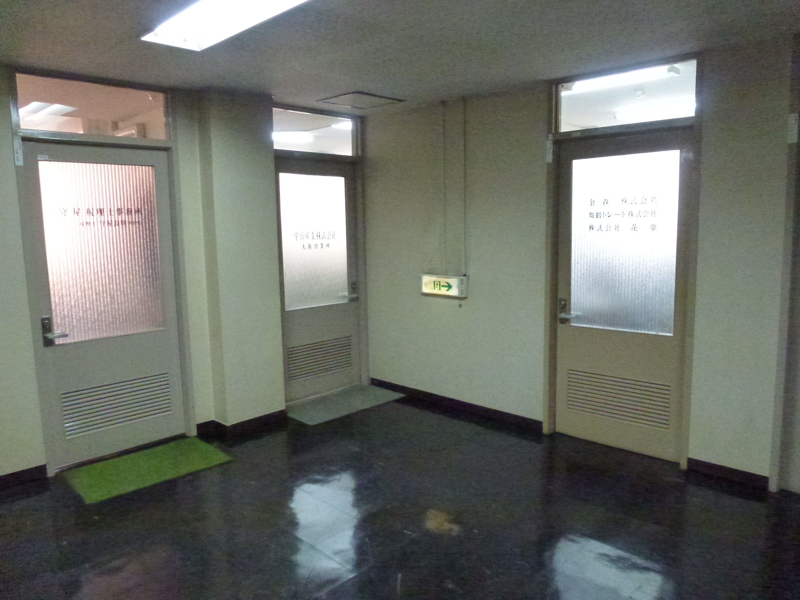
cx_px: 400
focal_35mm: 24
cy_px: 300
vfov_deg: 56.8
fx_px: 555
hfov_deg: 71.6
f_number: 3.3
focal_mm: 4.3
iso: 1600
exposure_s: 1/125
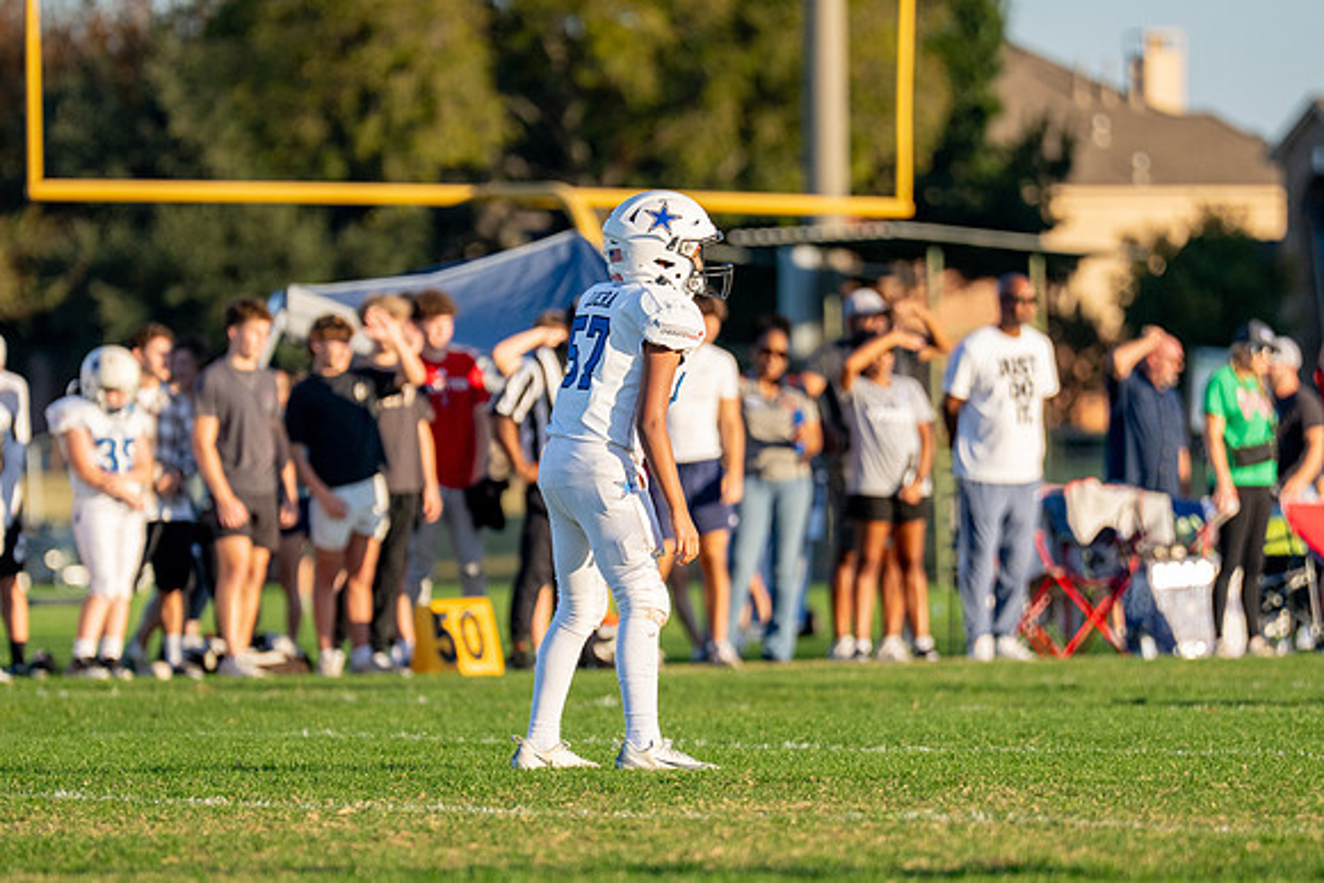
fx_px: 12728
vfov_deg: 4.0
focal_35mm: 346
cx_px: 623
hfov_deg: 6.0
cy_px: 488
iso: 320
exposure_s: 1/3200
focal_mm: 200
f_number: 2.8
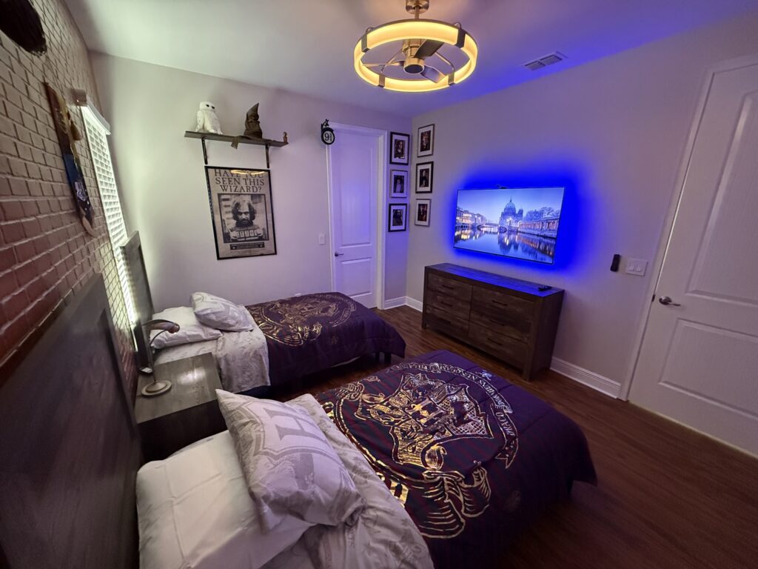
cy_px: 284
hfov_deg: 102.1
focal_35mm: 14
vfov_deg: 85.7
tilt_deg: -14.9
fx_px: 307
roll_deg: +0.2
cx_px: 379
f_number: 2.2
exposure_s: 1/60
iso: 1000
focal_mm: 2.22
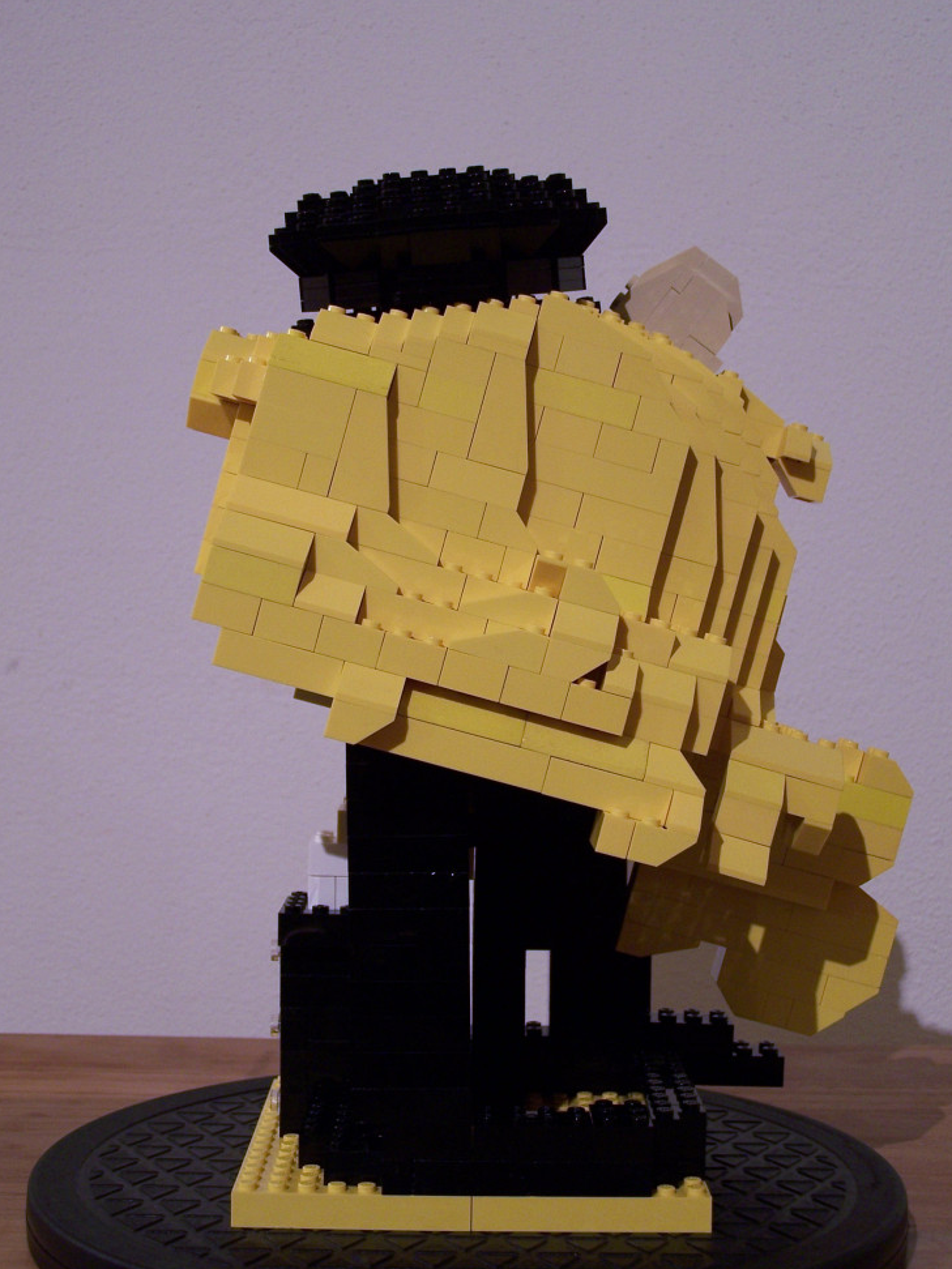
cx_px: 457
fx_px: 2163
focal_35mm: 59
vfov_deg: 32.7
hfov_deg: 24.8
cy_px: 636
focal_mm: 9.3
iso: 80
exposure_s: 1/3
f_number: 3.1
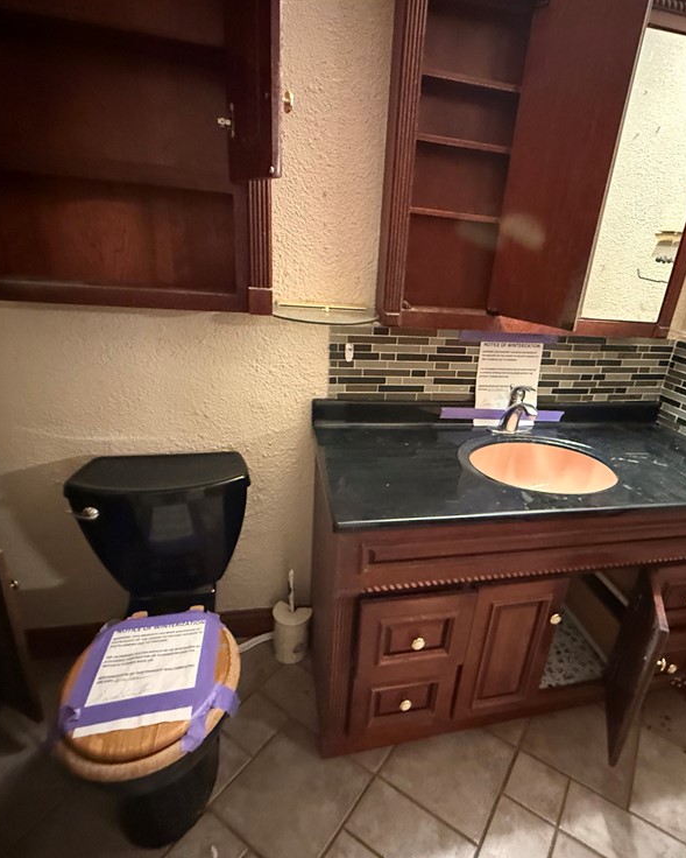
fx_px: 482
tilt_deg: -21.7
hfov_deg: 70.4
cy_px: 438
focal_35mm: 19
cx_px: 399
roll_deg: -6.2
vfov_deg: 83.3
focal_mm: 2.22
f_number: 2.2
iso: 1250
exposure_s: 1/30
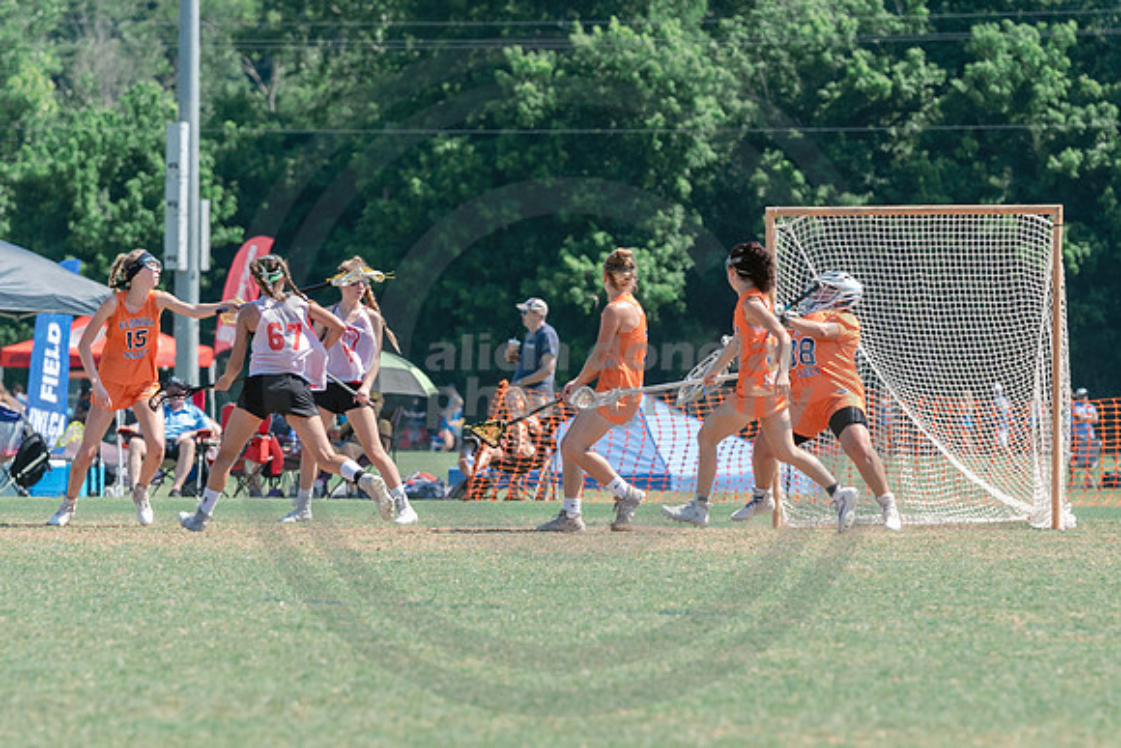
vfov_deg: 3.8
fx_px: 11378
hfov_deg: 5.6
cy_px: 523
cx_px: 617
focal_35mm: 365
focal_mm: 185
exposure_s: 1/1600
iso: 400
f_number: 5
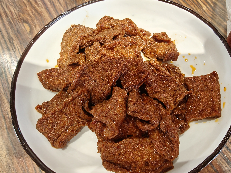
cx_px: 116
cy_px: 86
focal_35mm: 23
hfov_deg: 73.9
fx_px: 153
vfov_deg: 58.9
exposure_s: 1/100
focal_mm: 2.3
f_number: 2
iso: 1600
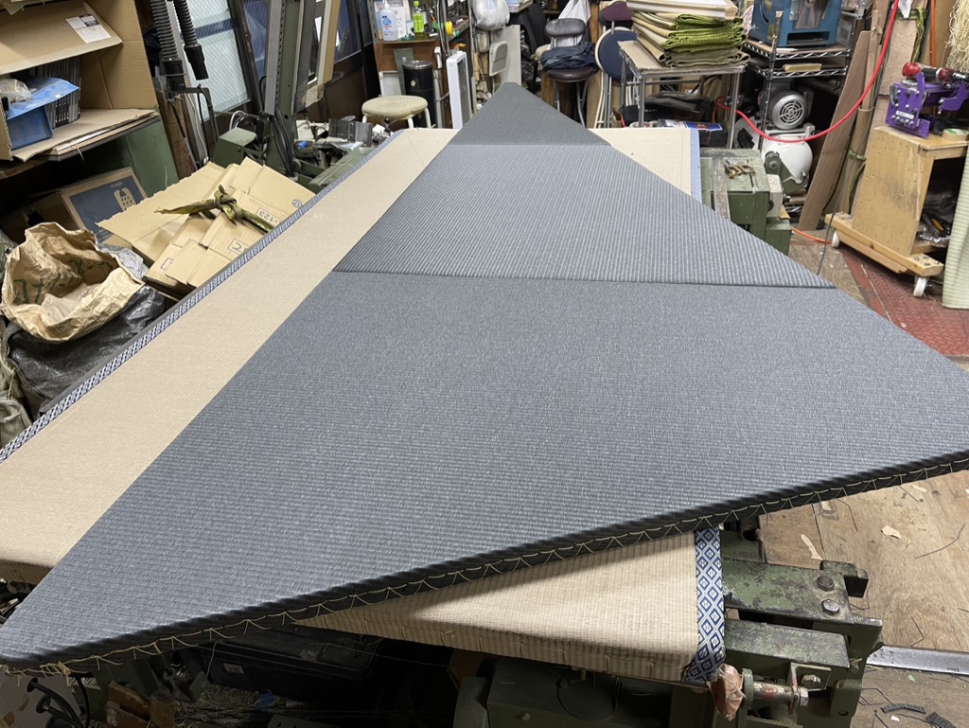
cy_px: 364
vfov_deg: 53.1
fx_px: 728
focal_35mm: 26
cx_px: 484
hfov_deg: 67.3
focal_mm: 5.1
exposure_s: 1/50
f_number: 1.6
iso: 100
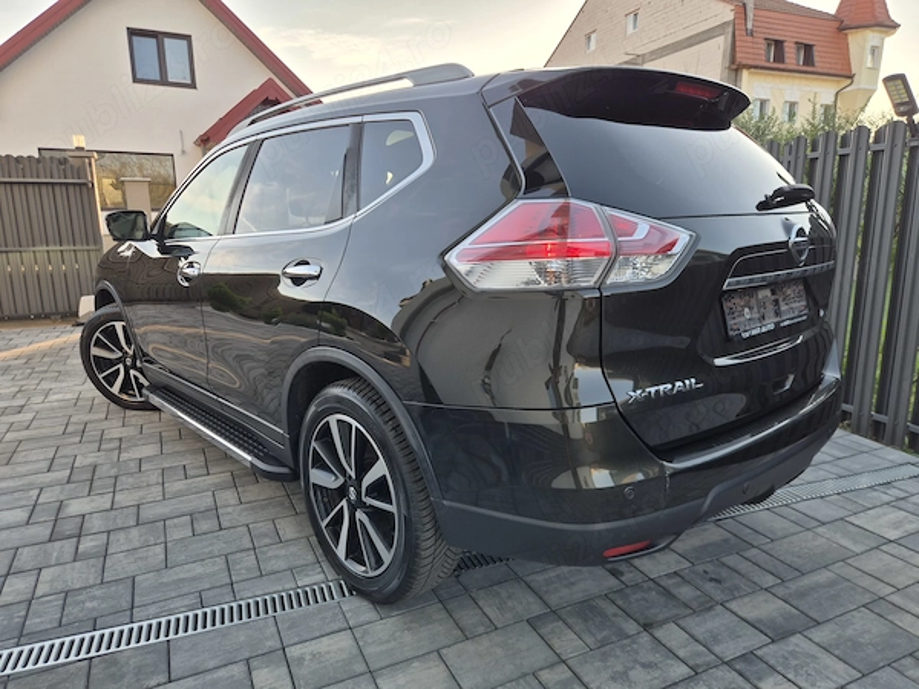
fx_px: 611
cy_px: 344
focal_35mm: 23
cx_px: 460
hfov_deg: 73.9
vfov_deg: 58.9
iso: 25
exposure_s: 1/233
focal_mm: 5.4
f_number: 1.8
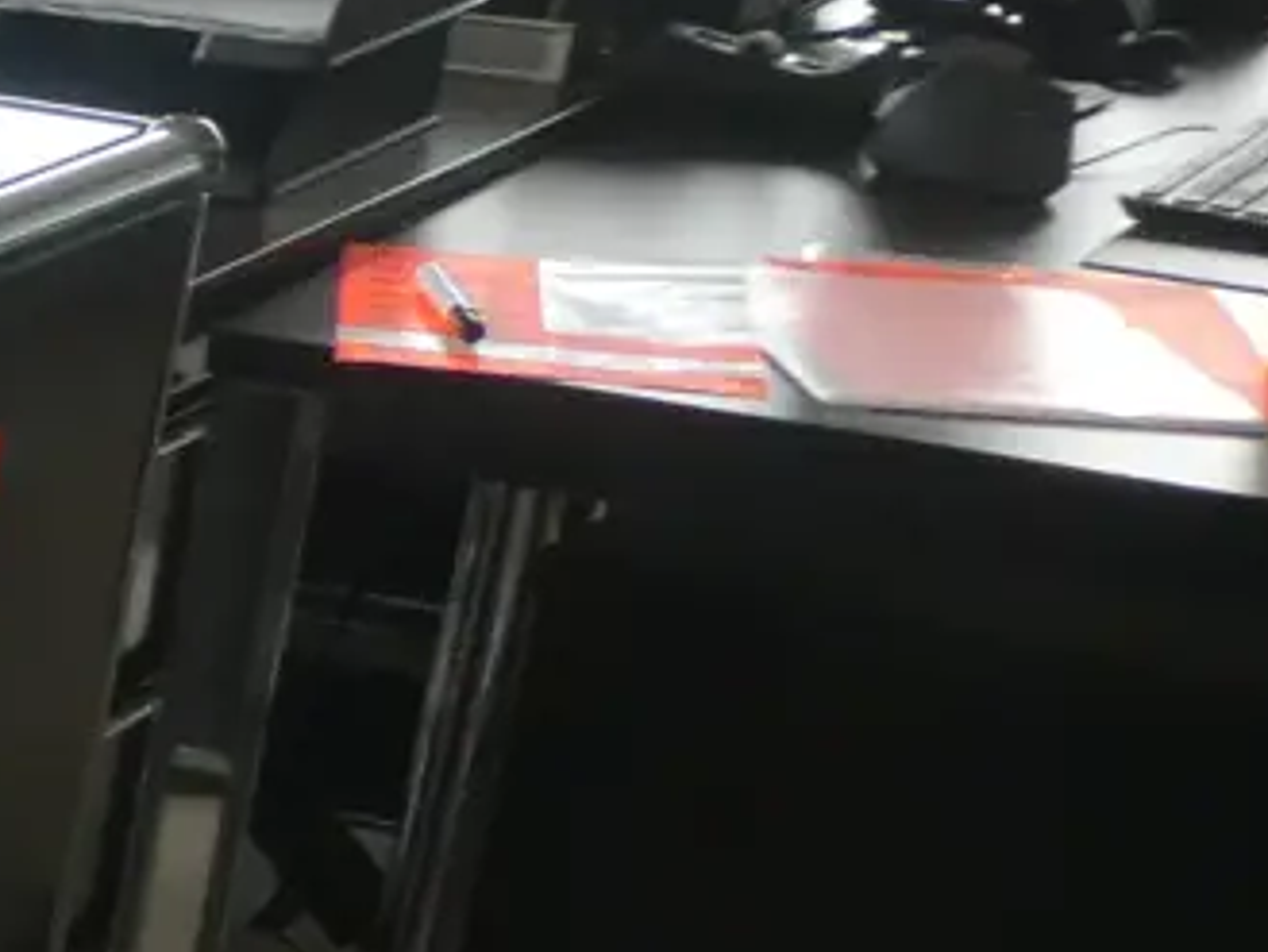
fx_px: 5130
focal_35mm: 140
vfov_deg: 10.3
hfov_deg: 11.1
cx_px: -2081
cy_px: 1341
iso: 160
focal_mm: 4.3
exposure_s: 1/60
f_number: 3.3
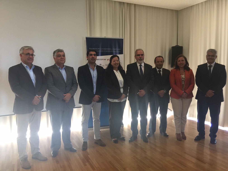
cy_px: 86
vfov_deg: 48.2
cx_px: 114
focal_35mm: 29
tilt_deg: -4.6
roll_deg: +0.0
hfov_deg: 61.7
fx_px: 191
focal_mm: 4.15
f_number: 2.2
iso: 50
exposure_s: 1/17
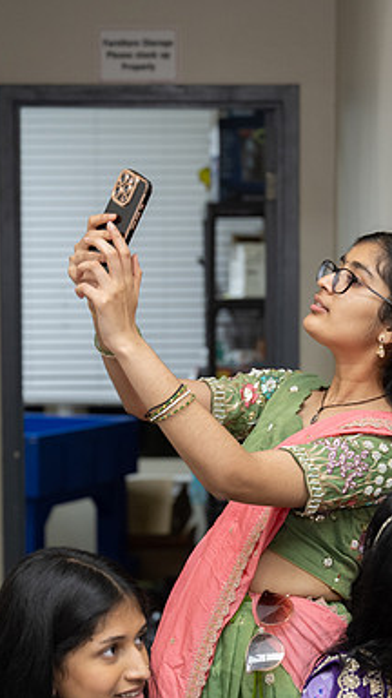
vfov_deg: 19.5
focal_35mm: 110
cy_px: 349
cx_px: 296
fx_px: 2037
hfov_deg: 11.0
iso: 1000
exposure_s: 1/160
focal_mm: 67
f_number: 3.5
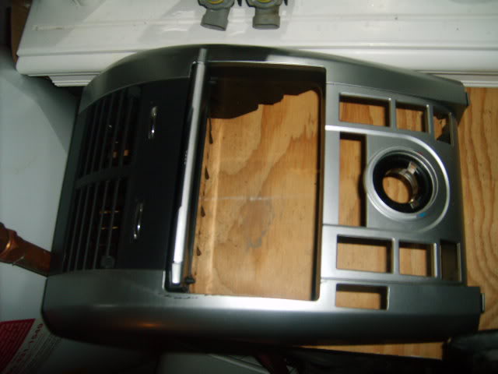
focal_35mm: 35
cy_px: 187
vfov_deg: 40.7
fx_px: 504
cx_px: 249
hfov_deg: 52.6
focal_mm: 5.8
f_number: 2.8
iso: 100
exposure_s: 1/45
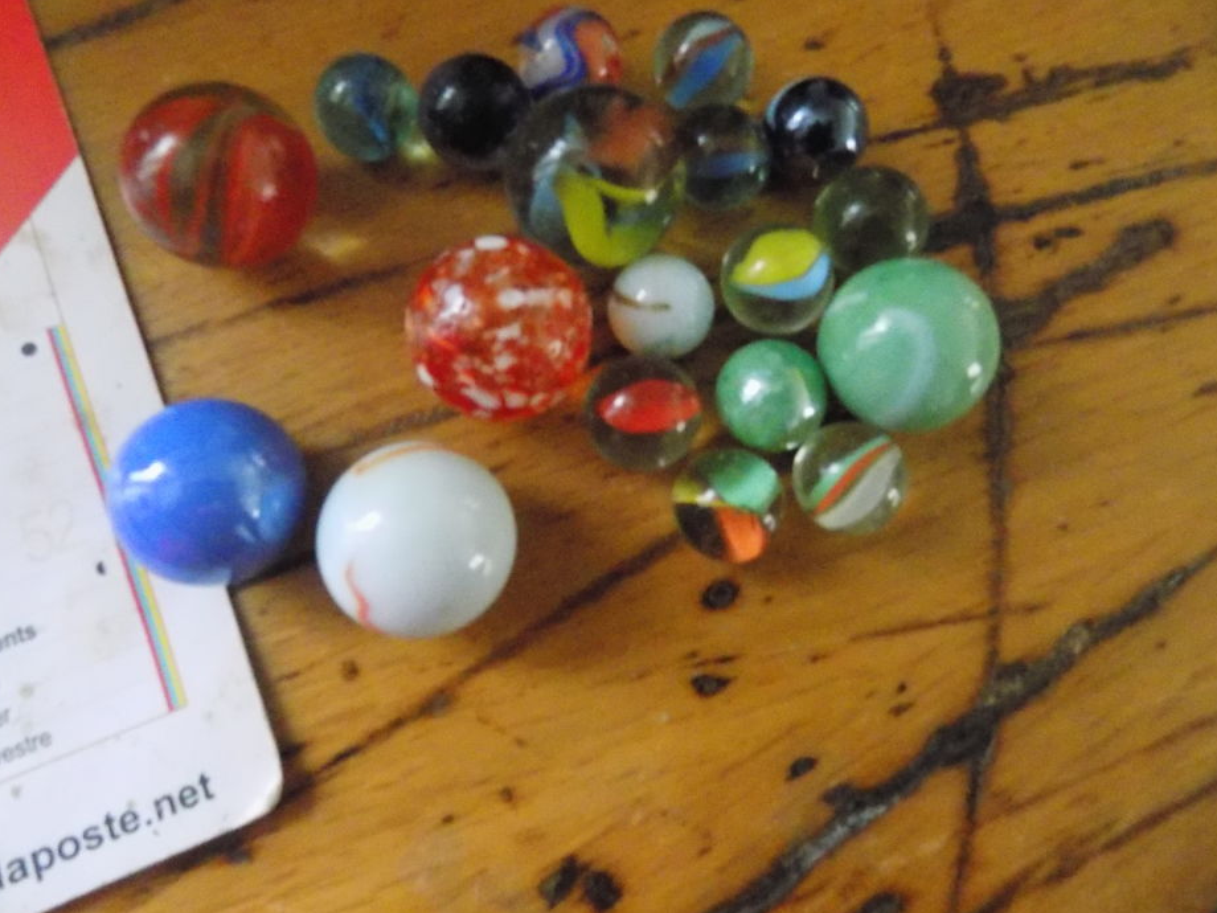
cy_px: 421
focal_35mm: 25
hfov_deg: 69.4
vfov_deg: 54.8
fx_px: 879
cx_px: 607
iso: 1600
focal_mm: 4
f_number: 3.1
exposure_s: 1/100
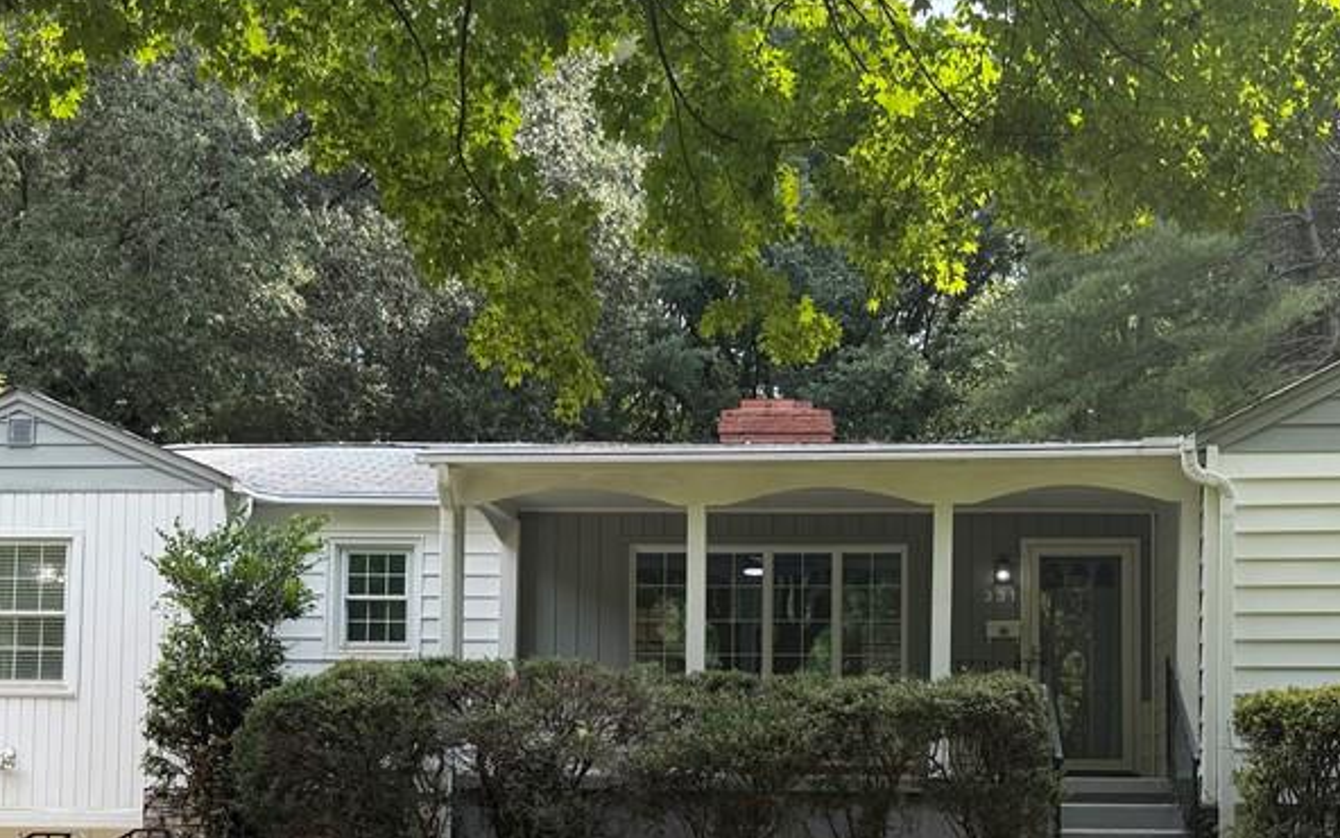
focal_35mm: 44
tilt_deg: +3.4
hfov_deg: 45.1
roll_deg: +0.0
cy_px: 698
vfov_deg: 28.4
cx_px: 774
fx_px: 1607
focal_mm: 6.76
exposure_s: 1/849
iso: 80
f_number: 1.78
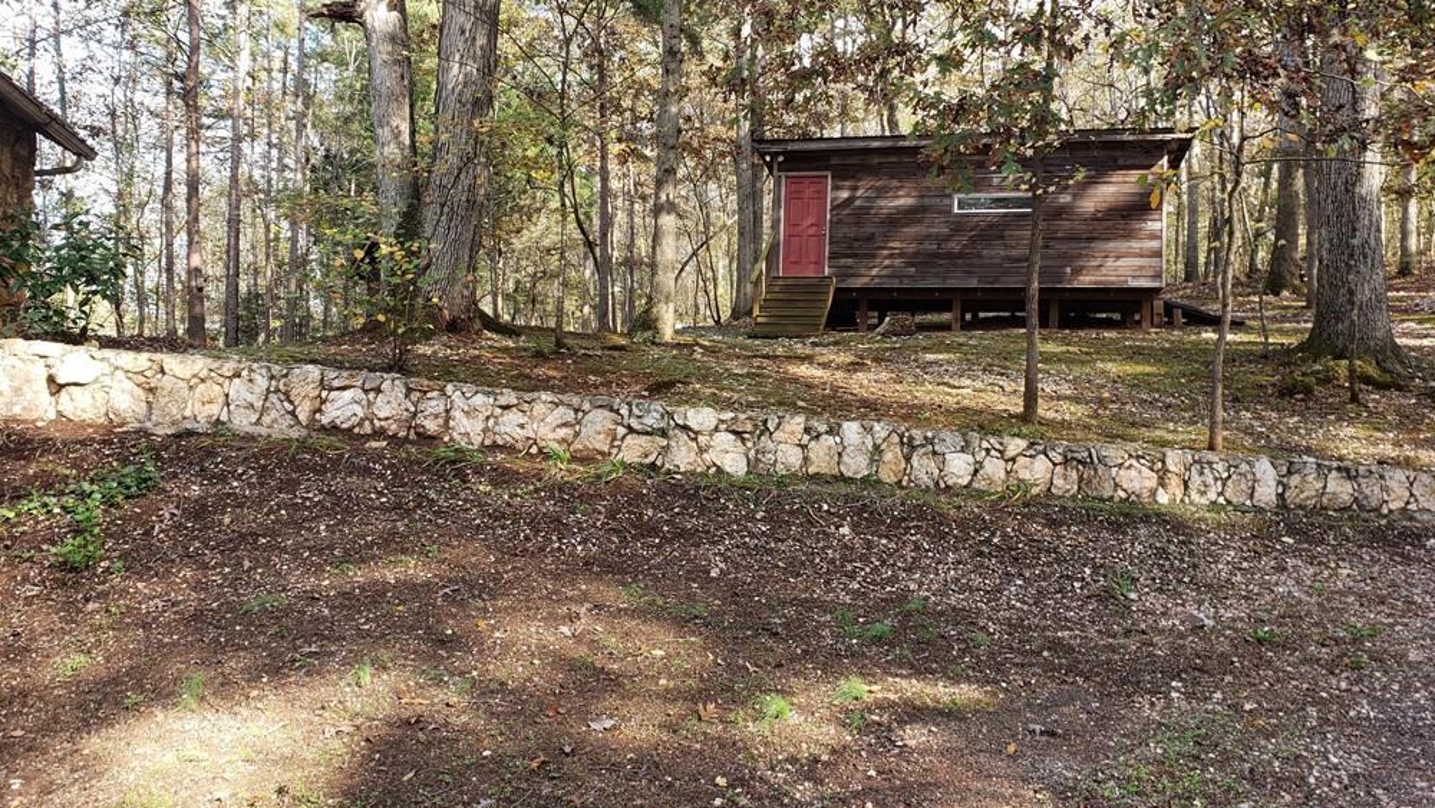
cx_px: 725
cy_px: 367
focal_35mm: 29
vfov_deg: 40.2
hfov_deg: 66.1
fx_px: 1104
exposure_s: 1/120
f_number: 2.4
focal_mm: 4.3
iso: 50
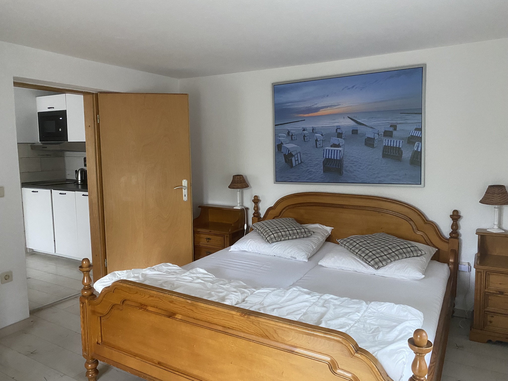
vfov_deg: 53.1
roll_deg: +0.2
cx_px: 254
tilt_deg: -4.0
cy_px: 190
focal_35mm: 26
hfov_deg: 67.3
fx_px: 382
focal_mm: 4.25
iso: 400
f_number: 1.8
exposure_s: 1/60
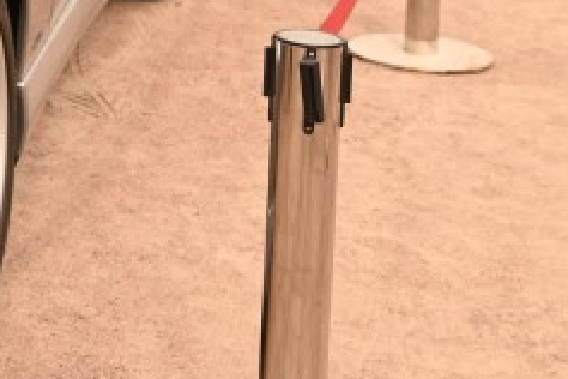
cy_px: -338
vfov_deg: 8.4
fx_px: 2450
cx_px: -470
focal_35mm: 155
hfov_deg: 12.1
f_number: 5
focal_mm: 33.5
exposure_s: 1/250
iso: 125
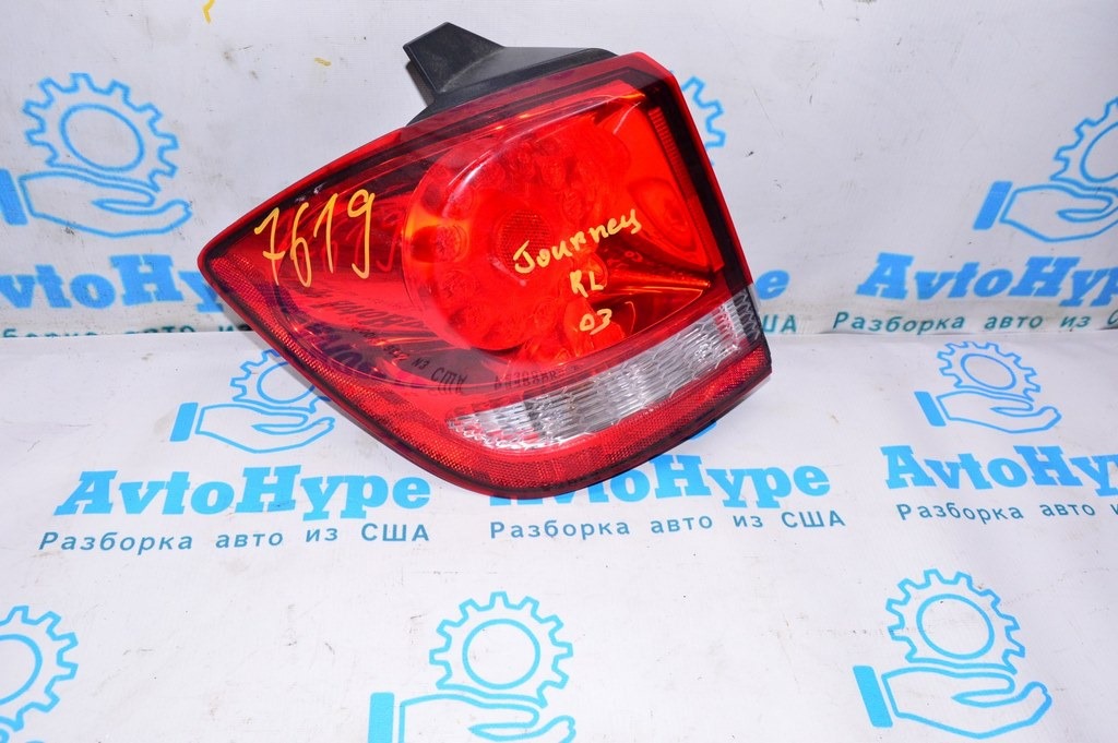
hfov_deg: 62.0
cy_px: 372
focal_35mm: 30
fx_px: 931
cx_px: 559
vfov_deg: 43.5
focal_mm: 20
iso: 1600
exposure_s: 1/200
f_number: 8
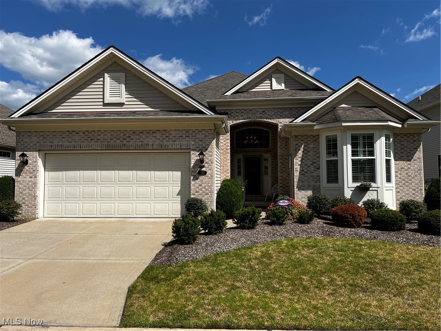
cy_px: 166
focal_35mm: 26
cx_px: 220
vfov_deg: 53.1
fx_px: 331
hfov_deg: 67.3
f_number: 1.5
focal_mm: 5.7
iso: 50
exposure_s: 1/5587
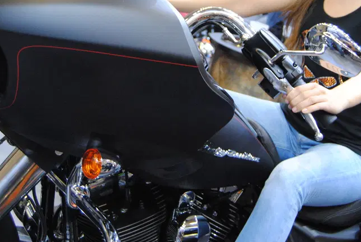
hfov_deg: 23.3
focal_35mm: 87
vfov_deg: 15.6
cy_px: 32
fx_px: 873
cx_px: 156
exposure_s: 1/25
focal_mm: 31
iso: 800
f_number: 4.2
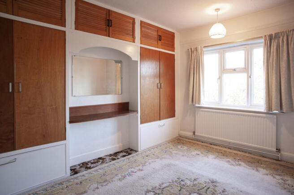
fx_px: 163
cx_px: 147
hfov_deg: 84.0
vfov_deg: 61.8
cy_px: 98
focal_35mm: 20
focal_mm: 20
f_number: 9
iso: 200
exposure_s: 1/4
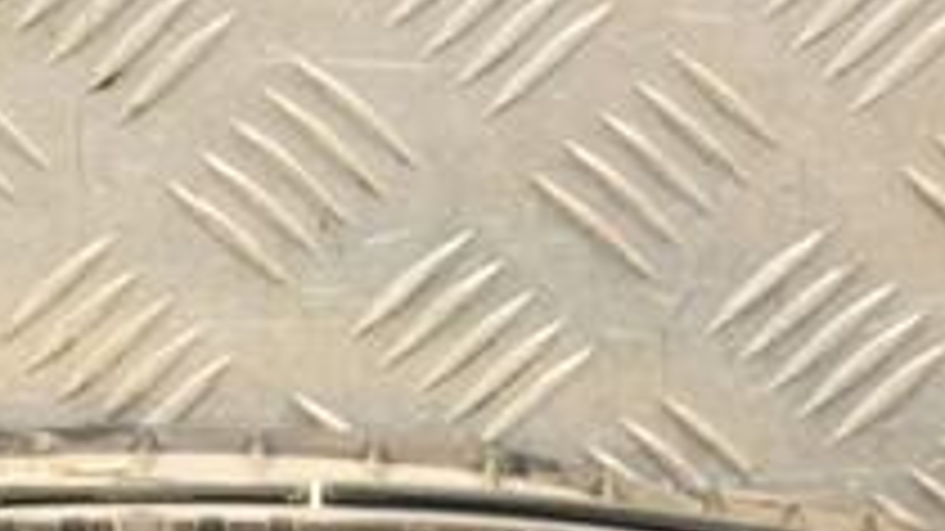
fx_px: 5386
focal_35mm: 215
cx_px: 176
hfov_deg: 10.0
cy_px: 783
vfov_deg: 5.6
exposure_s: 1/160
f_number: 4.8
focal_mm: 48
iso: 800
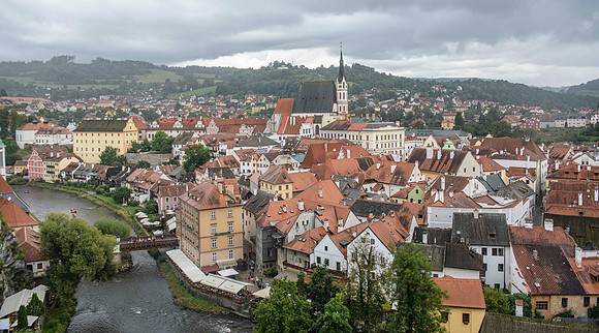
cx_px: 300
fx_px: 516
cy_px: 133
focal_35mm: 33
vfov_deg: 35.6
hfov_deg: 60.3
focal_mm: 31
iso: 140
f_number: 4.5
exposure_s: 1/60
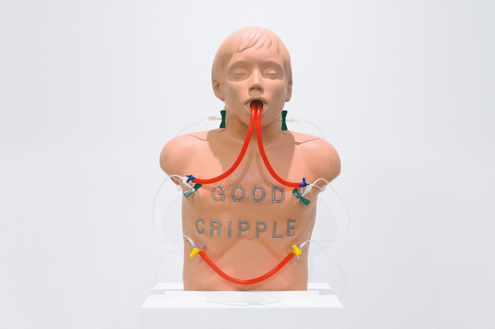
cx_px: 249
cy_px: 161
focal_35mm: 71
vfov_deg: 19.2
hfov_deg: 28.5
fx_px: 976
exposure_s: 1/8
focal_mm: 68
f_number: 8
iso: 200
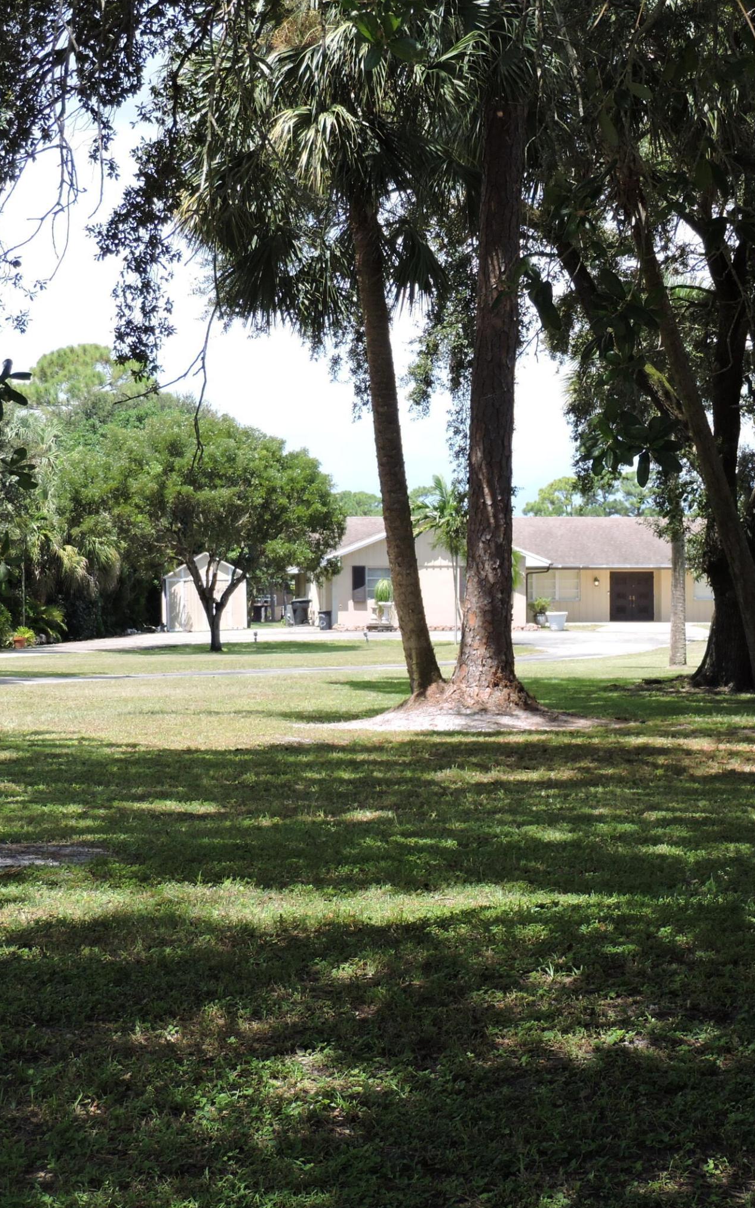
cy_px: 628
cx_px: 553
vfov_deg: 24.9
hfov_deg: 15.7
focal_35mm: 83
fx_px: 2733
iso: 100
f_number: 3.7
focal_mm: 9.8
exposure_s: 1/400
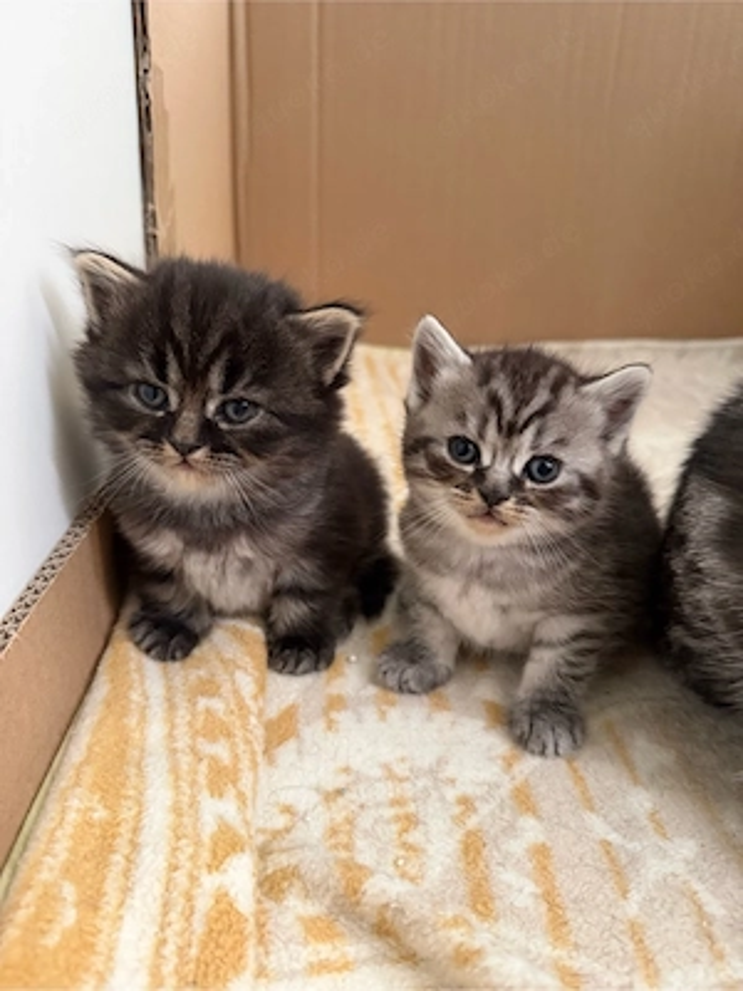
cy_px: 496
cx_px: 372
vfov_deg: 71.6
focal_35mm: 24
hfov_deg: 56.8
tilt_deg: -24.2
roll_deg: -0.9
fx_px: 687
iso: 640
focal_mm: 6.76
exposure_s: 1/60
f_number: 1.78
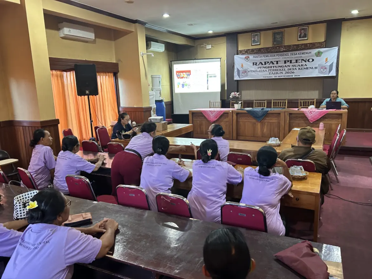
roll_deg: +2.6
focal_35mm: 26
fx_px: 279
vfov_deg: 53.1
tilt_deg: -10.2
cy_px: 140
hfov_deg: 67.3
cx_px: 186
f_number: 1.5
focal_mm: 5.7
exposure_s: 1/30
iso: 640
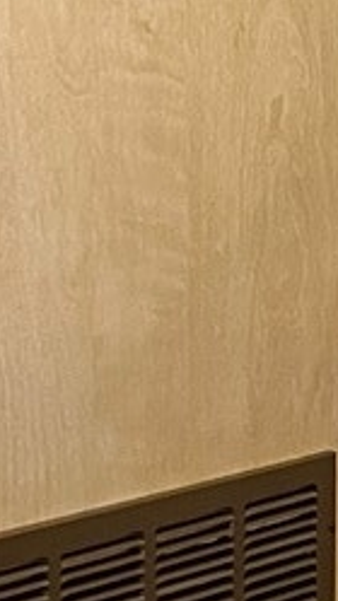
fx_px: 2901
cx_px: 1086
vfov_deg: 11.8
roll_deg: -2.9
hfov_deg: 6.1
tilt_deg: -6.4
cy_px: 171
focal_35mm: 182
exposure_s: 1/60
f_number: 1.5
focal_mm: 5.7
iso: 320
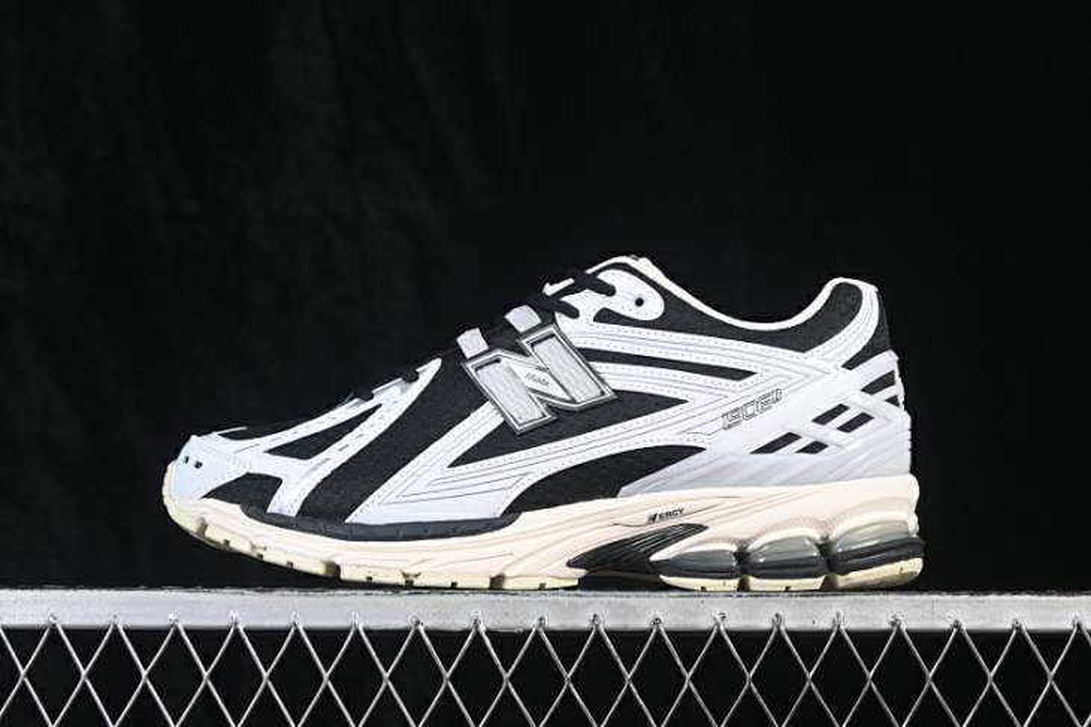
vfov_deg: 18.2
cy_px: 364
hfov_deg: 27.0
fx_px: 2272
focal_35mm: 75
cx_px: 546
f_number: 6.3
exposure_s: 1/60
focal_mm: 50
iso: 160
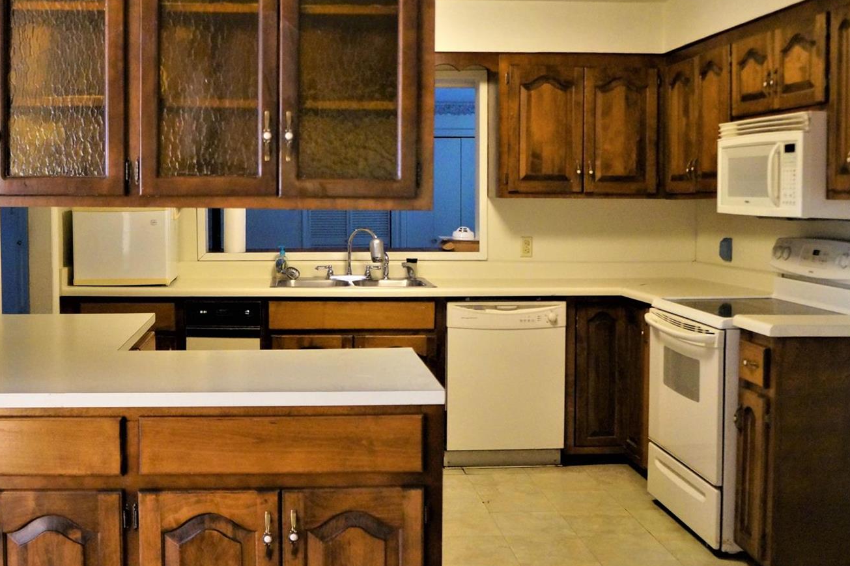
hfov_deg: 49.8
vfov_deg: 34.4
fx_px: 911
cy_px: 254
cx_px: 348
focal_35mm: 39
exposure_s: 1/60
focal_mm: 21
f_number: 4
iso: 2500
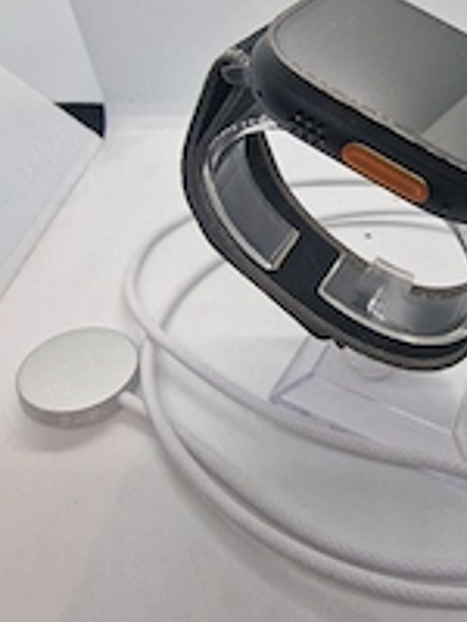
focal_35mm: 26
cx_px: 358
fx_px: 468
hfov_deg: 50.6
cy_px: 187
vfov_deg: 64.8
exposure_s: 1/141
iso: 50
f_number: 2.2
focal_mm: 2.2
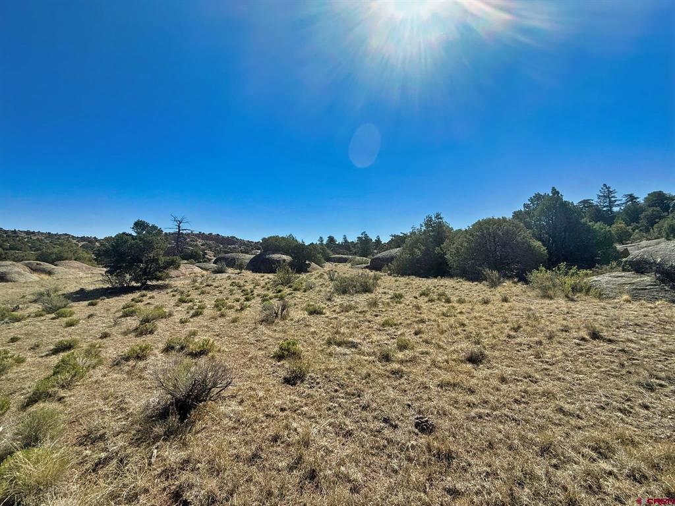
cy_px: 253
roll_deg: -2.6
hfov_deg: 102.1
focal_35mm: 14
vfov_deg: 85.7
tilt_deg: +3.2
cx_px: 338
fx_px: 273
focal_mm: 2.22
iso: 50
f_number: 2.2
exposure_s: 1/3125
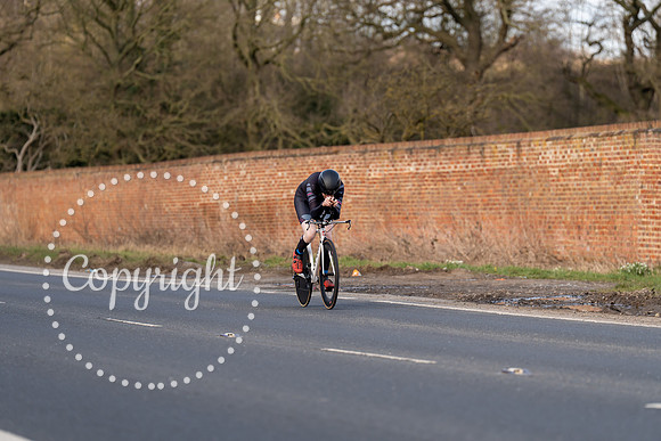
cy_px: 220
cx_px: 330
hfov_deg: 10.3
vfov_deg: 6.9
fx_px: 3673
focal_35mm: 200
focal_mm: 200
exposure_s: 1/800
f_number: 4
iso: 250
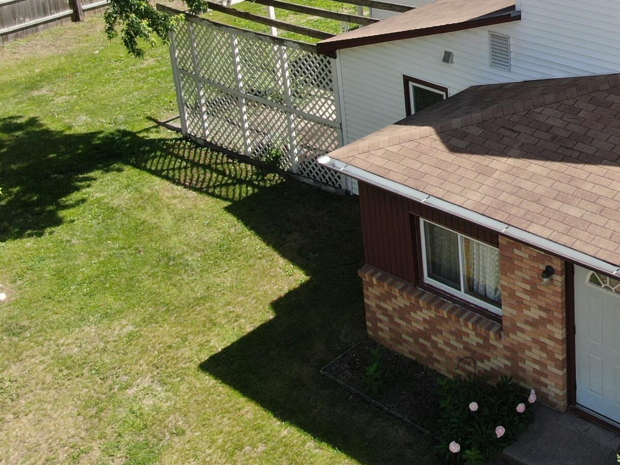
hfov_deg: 30.3
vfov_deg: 24.1
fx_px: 1057
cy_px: 38
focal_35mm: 59
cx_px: 625
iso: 100
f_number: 2.8
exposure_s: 1/640
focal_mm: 4.39
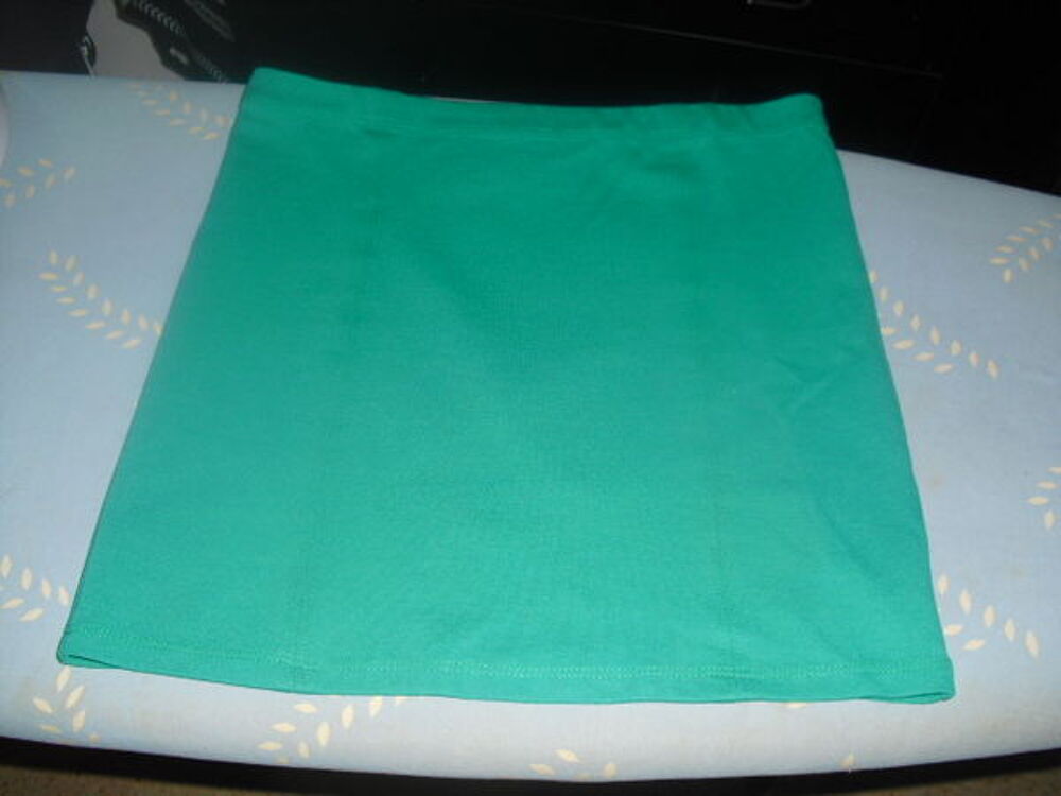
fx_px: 1103
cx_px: 530
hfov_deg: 51.4
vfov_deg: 39.7
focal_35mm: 36
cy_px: 398
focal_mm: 6.3
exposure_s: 1/60
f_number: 3.1
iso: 100
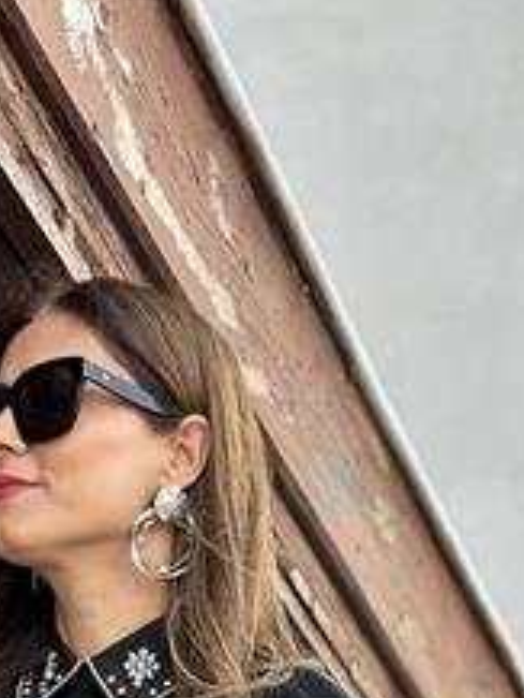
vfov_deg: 17.0
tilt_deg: -1.9
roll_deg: -4.3
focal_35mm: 112
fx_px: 2258
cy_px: 785
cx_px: 74
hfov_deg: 13.1
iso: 80
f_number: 1.78
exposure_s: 1/301
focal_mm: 6.86
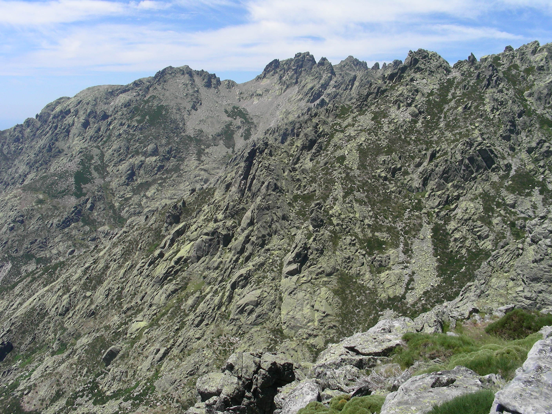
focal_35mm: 38
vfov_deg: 37.7
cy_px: 207
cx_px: 276
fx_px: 606
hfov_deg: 49.0
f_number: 5.6
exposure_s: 1/376
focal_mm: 6.3
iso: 50
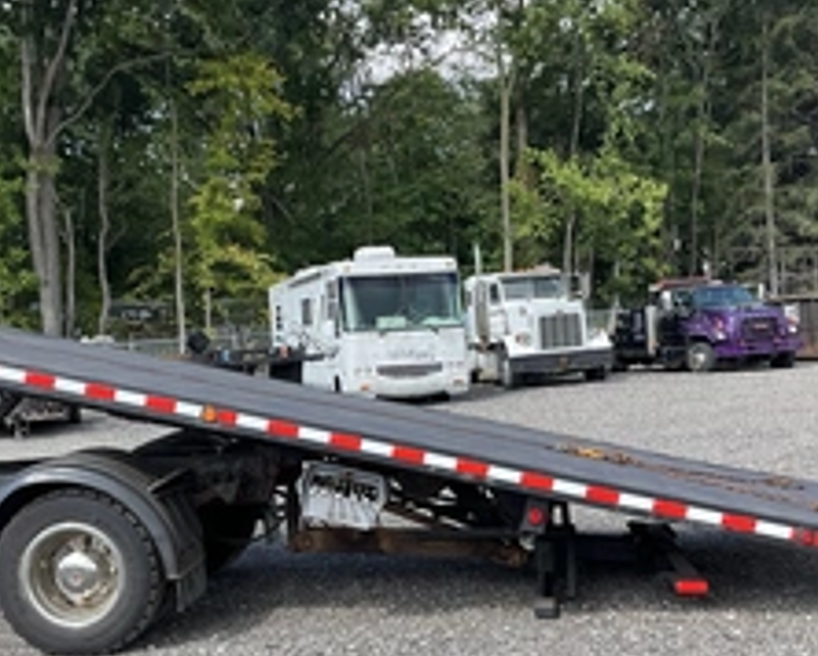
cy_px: 420
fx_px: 1236
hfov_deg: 36.6
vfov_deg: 29.6
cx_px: 354
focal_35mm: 51
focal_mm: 3
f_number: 1.8
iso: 25
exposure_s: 1/486
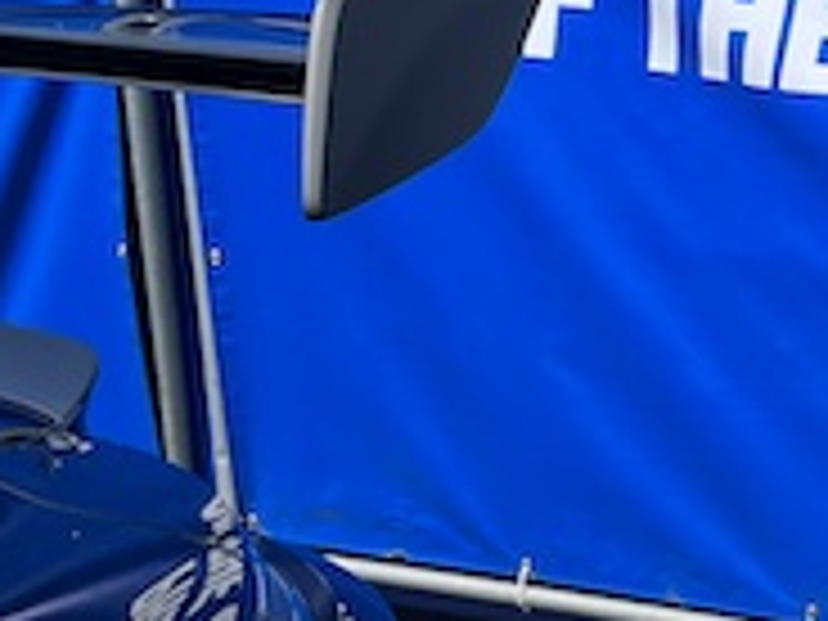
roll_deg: -1.2
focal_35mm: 113
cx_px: 1530
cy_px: 274
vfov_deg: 13.1
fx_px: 2703
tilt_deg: -16.1
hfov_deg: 15.0
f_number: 1.6
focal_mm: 5.1
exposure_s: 1/1355
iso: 50
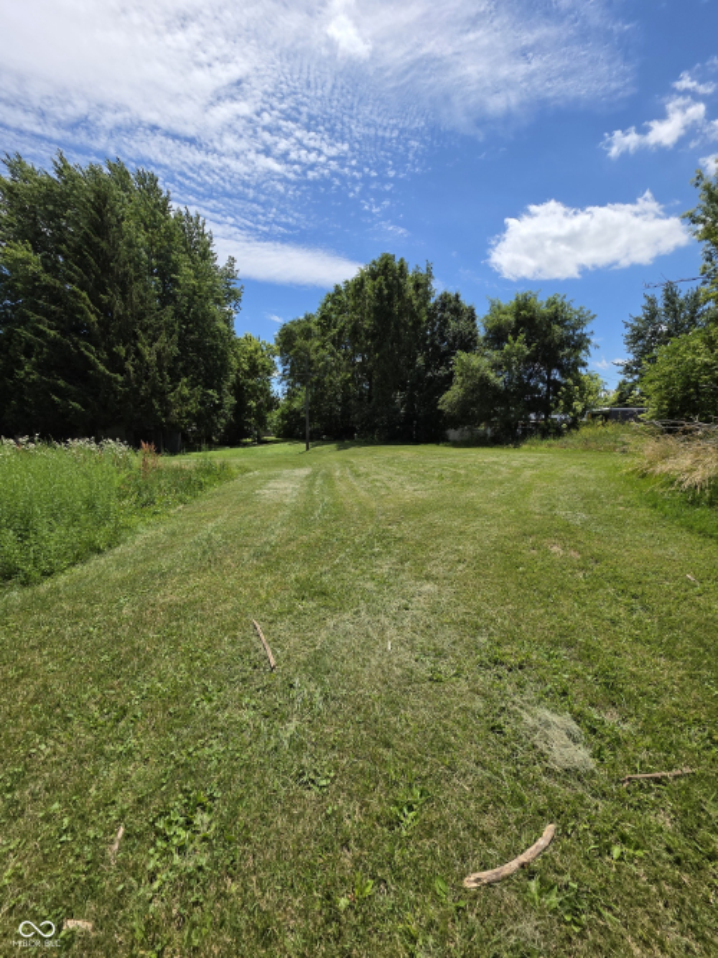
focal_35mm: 13
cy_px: 479
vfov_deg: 106.2
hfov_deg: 89.9
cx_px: 359
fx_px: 360
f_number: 1.9
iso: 40
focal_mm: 2.2
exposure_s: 1/2897
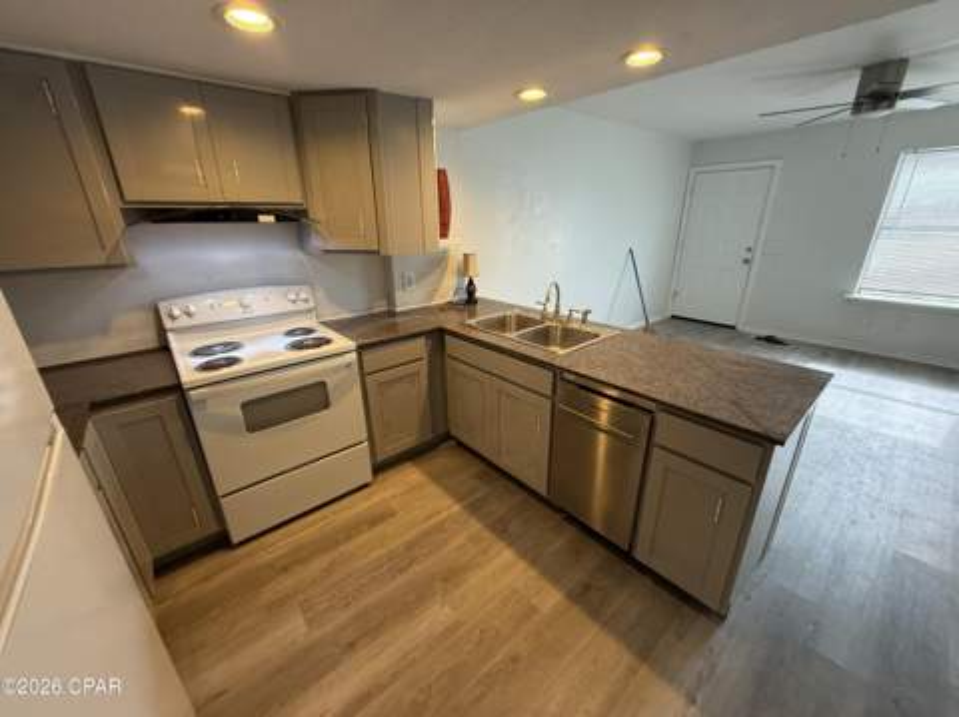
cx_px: 480
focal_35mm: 14
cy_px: 358
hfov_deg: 102.1
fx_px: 387
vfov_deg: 85.6
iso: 320
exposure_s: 1/120
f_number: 2.2
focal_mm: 2.22
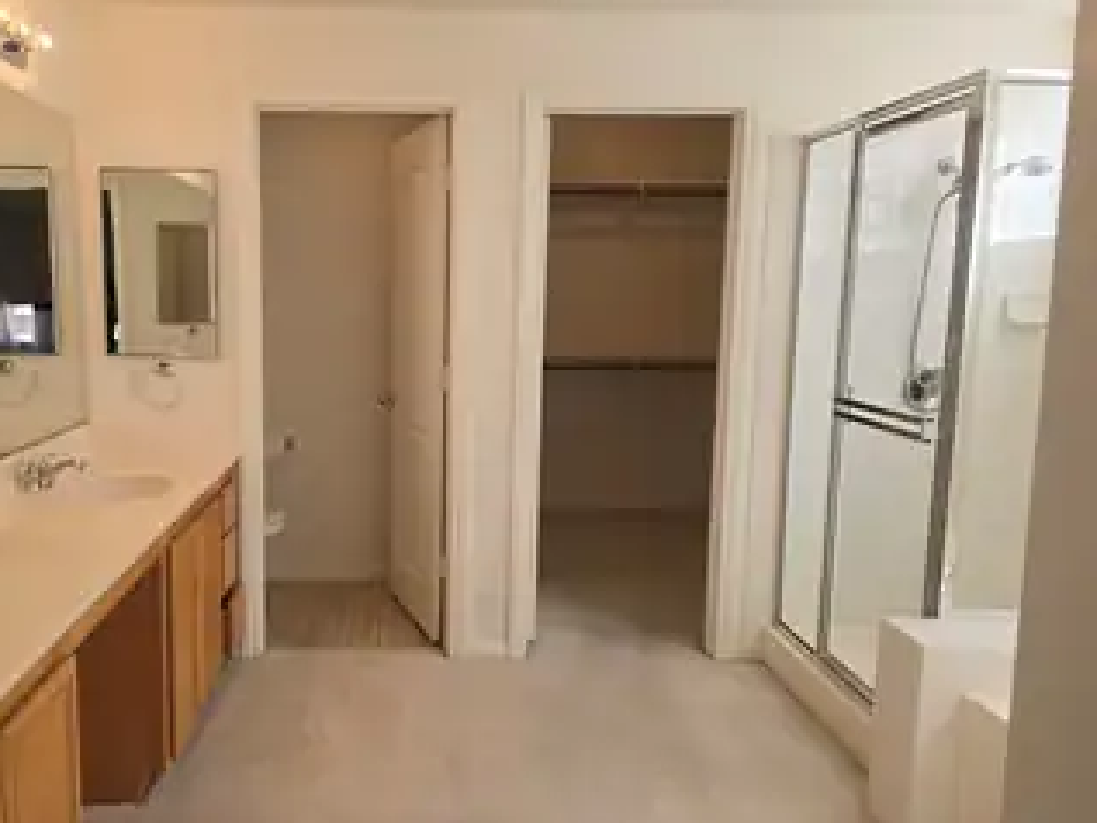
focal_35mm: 29
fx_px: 919
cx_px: 412
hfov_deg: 60.8
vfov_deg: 48.3
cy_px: 405
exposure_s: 1/120
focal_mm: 6.3
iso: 20
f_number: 1.7
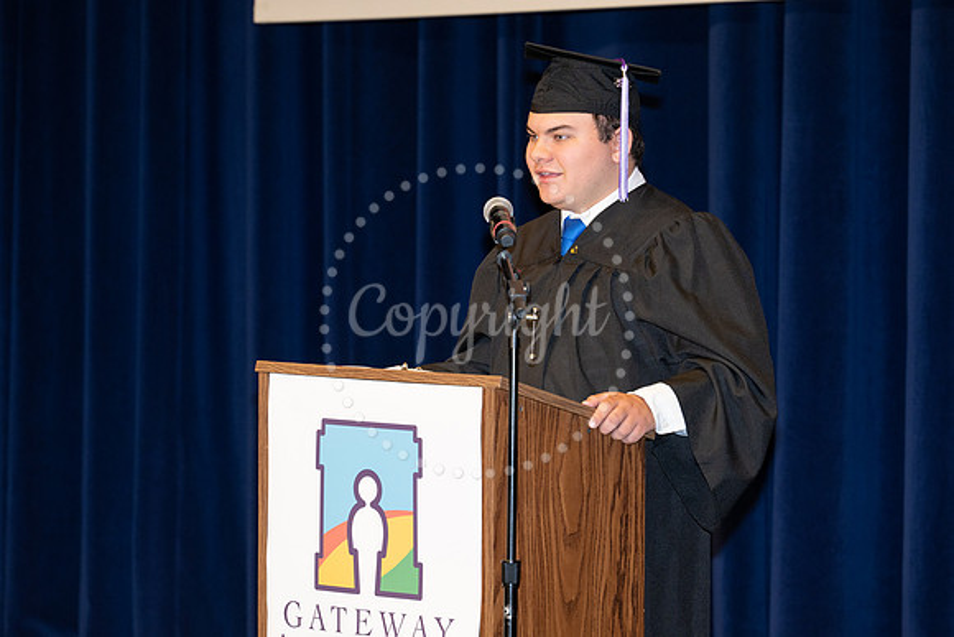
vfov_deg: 6.9
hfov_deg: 10.4
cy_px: 277
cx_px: 477
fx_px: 5249
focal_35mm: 198
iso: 1000
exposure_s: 1/80
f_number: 5.6
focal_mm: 175
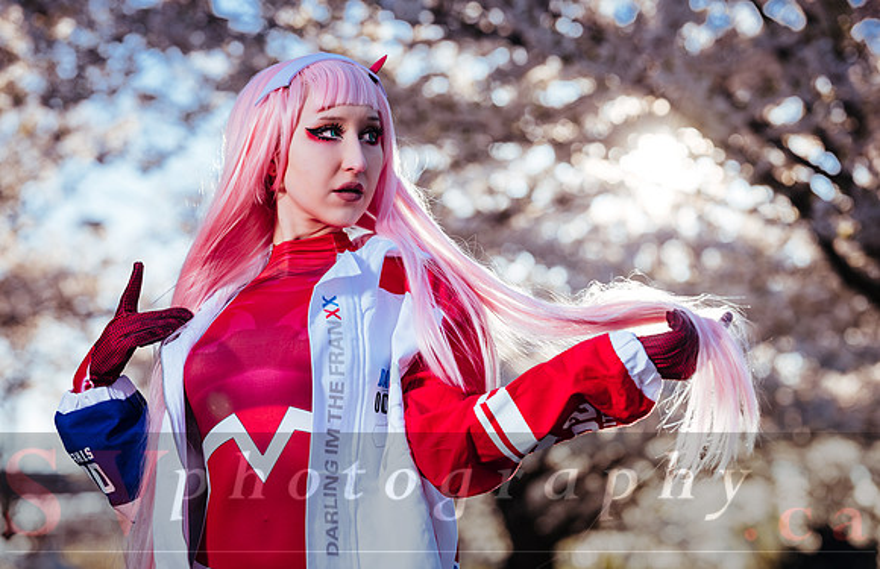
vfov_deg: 14.7
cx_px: 440
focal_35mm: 91
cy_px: 284
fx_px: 2211
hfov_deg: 22.5
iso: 100
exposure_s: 1/125
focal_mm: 110
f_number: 4
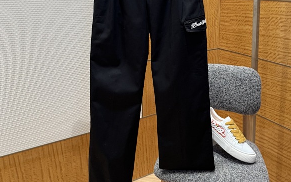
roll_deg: +0.3
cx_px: 147
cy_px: 26
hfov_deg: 55.3
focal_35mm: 35
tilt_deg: -7.6
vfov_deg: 34.6
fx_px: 278
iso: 200
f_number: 1.78
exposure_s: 1/100
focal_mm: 6.76
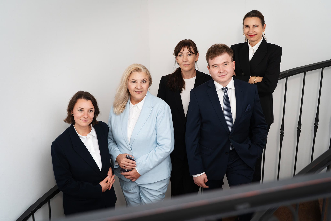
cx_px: 166
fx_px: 460
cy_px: 110
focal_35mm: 50
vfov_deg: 27.0
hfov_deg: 39.6
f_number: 2.8
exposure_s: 1/125
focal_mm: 50
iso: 1250
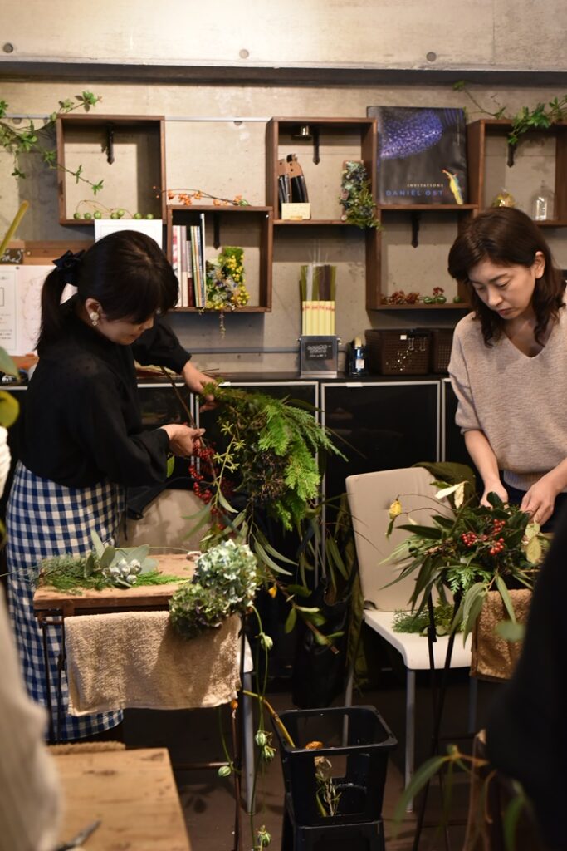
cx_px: 284
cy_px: 426
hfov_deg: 27.0
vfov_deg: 39.6
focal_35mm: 50
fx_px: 1181
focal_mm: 50
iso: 2000
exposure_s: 1/50
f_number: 4
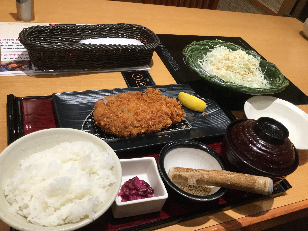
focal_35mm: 31
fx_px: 276
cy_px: 116
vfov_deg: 45.4
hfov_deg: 58.3
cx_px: 154
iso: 40
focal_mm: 3.3
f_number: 2.4
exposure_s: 1/30
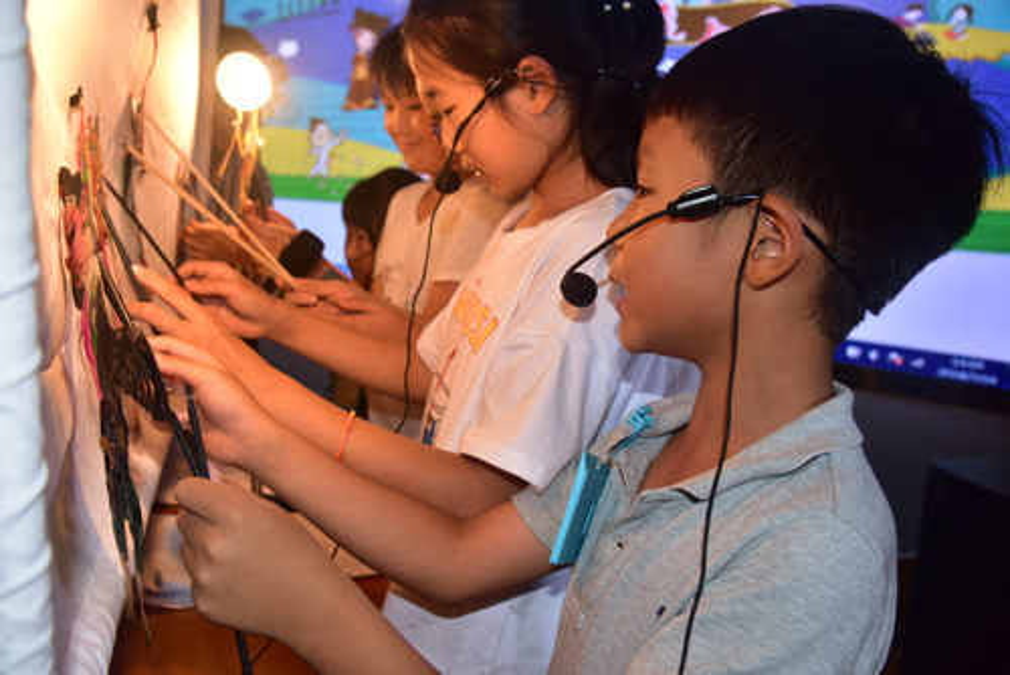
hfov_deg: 58.7
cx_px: 505
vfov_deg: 41.2
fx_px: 898
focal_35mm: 32
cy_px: 338
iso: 1250
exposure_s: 1/60
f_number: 6.3
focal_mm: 32
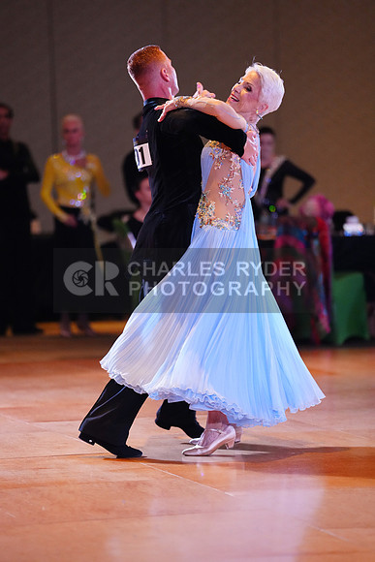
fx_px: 3123
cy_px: 281
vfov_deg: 10.3
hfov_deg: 6.9
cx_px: 188
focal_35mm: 200
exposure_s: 1/400
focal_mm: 200
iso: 5000
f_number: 2.8
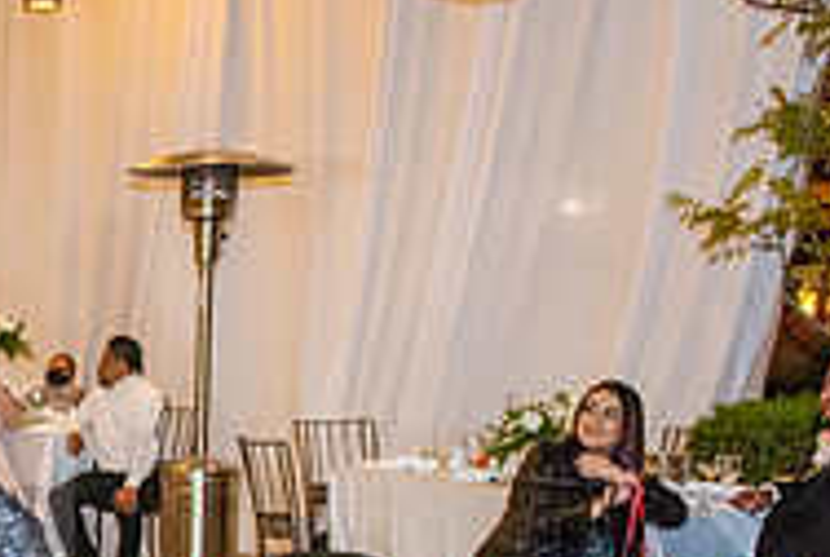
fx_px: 1709
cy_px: 488
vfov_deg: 18.2
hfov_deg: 23.5
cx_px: -300
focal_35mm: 74
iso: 1600
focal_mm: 24
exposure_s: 1/160
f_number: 4
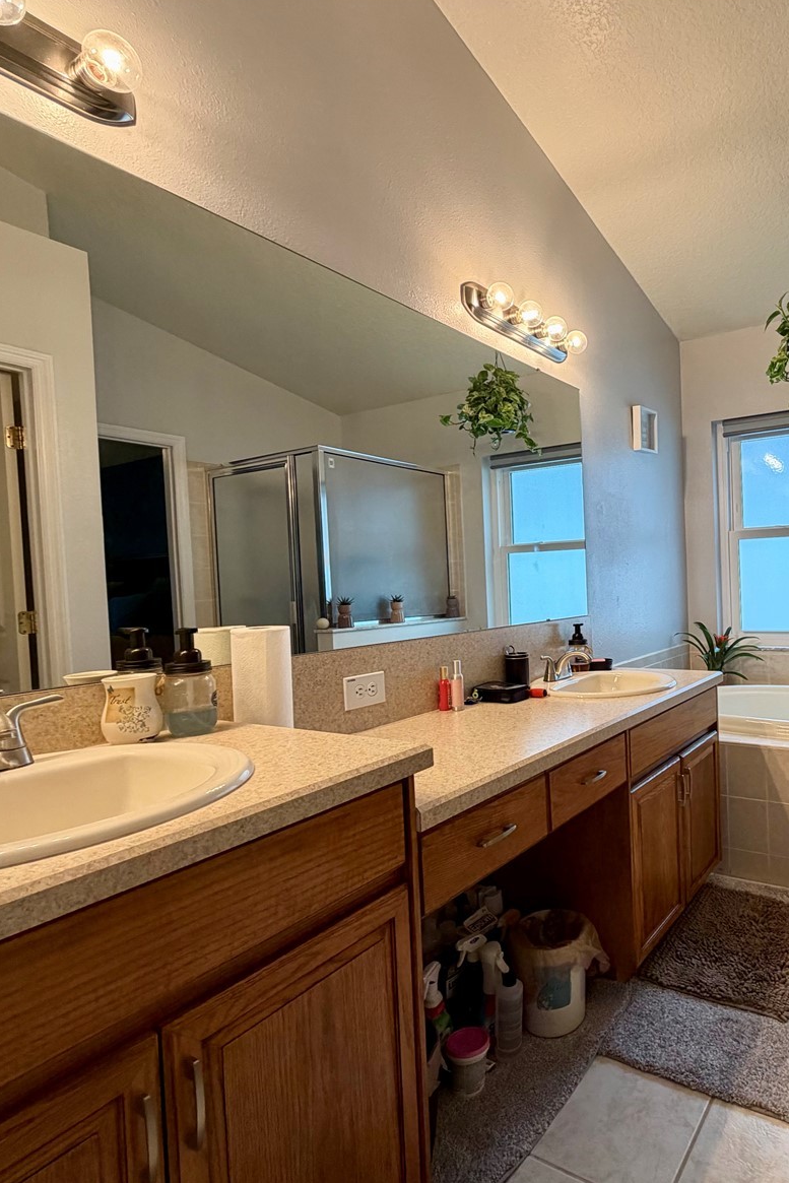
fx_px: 657
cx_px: 595
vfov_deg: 84.0
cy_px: 600
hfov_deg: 58.6
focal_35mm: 20
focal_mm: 2.22
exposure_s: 1/60
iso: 160
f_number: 2.2
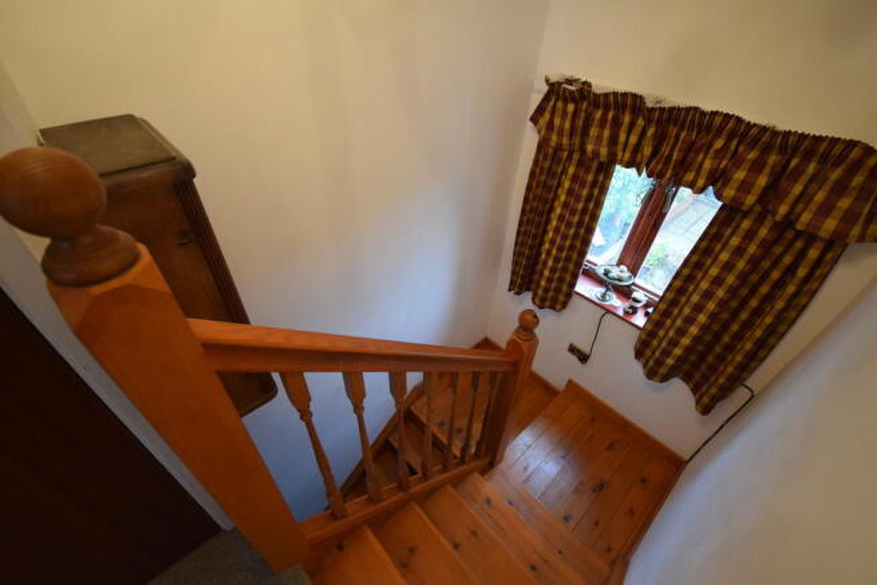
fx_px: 365
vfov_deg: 77.4
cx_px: 438
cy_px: 292
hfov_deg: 100.4
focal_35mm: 15
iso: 900
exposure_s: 1/60
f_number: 4
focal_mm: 10
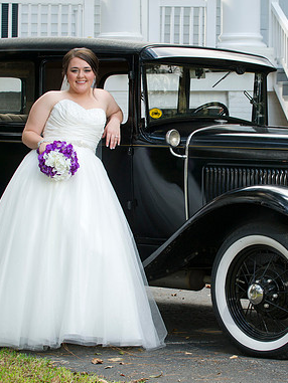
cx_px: 184
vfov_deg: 16.4
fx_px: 1330
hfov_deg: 12.3
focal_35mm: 120
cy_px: 193
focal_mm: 82
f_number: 5.6
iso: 320
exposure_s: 1/100
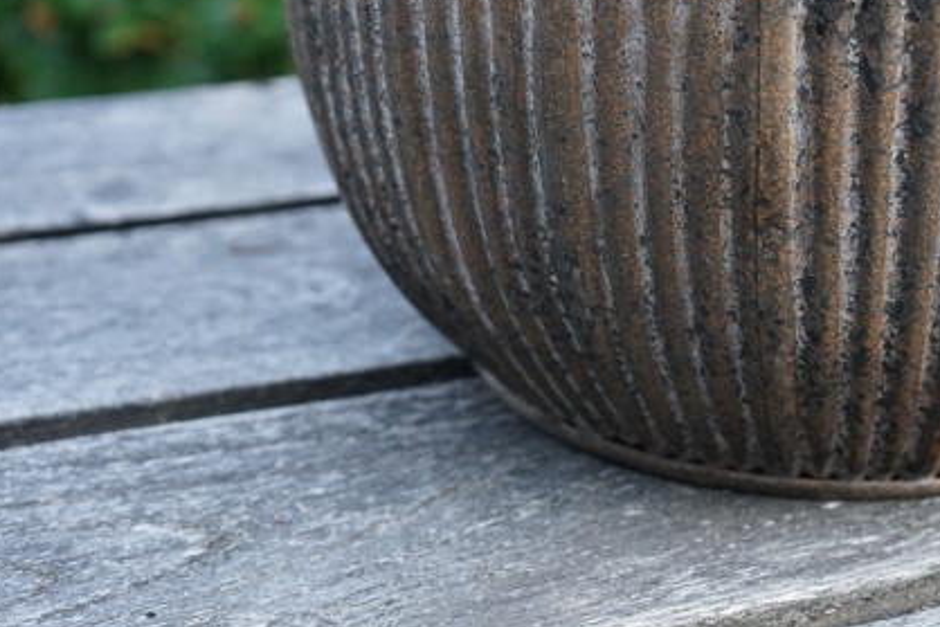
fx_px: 1907
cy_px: 147
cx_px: 645
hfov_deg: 27.5
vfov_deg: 18.6
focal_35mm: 73
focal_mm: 47
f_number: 4.5
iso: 1600
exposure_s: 1/160
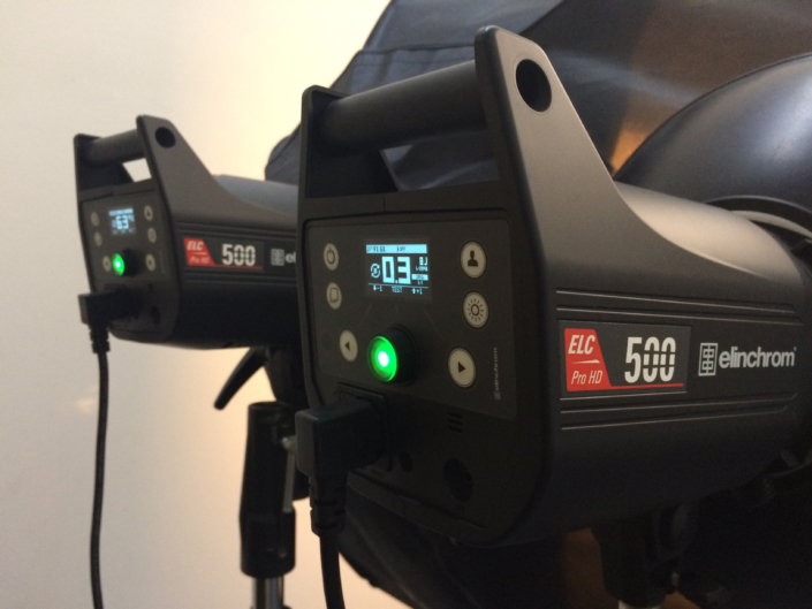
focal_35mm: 29
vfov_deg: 48.2
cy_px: 304
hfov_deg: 61.7
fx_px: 680
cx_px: 406
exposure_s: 1/20
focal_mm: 4.15
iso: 320
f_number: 2.2
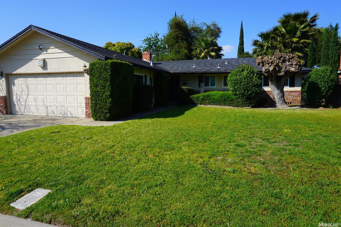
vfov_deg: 53.1
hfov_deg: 73.7
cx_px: 170
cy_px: 114
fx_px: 227
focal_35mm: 24
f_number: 11
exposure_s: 1/125
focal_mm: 16
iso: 100
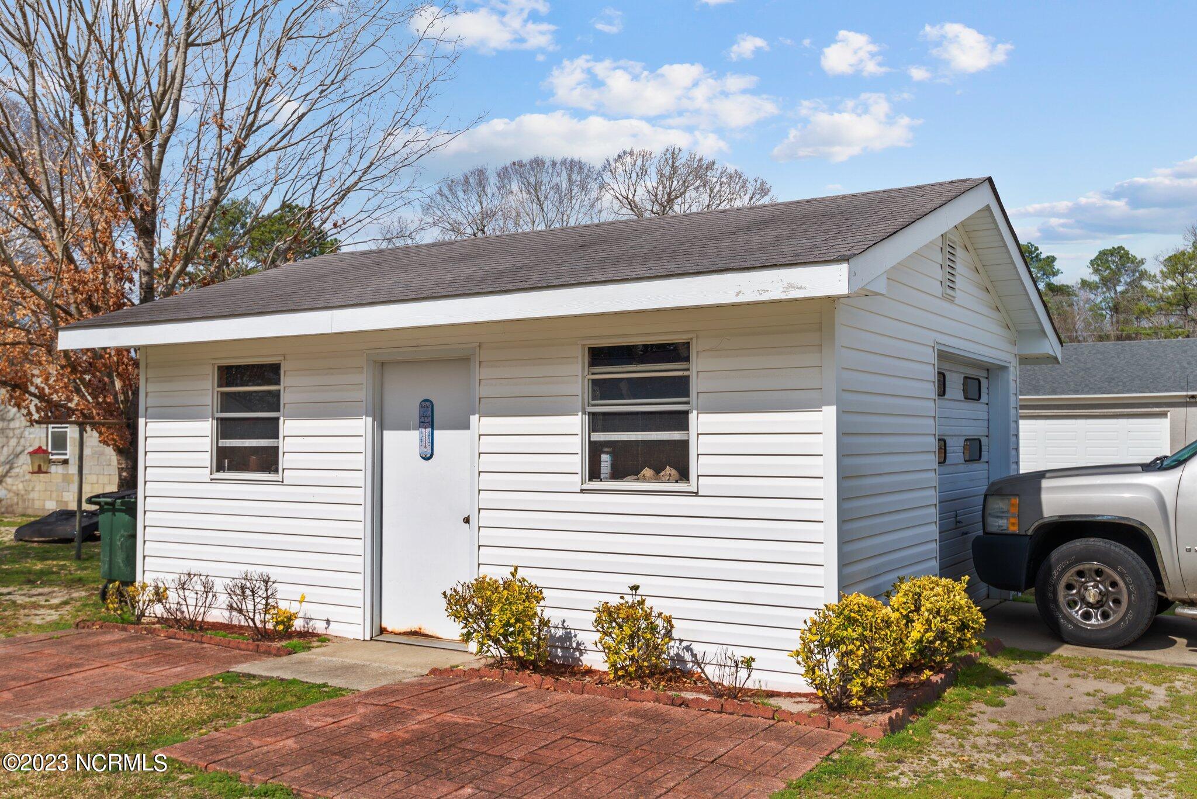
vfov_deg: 37.9
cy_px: 400
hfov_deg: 54.4
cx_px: 598
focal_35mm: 35
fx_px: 1164
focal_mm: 35
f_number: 8
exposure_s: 1/640
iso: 100
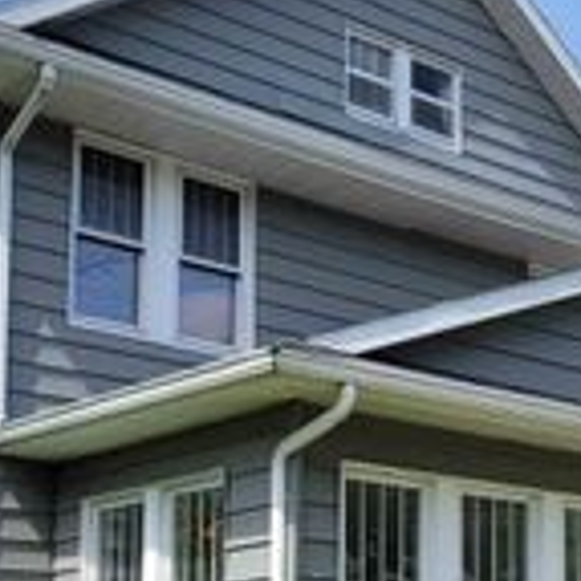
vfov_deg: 22.7
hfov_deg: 23.4
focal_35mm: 74
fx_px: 1405
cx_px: 321
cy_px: 538
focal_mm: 6.7
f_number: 1.8
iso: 16
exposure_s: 1/571
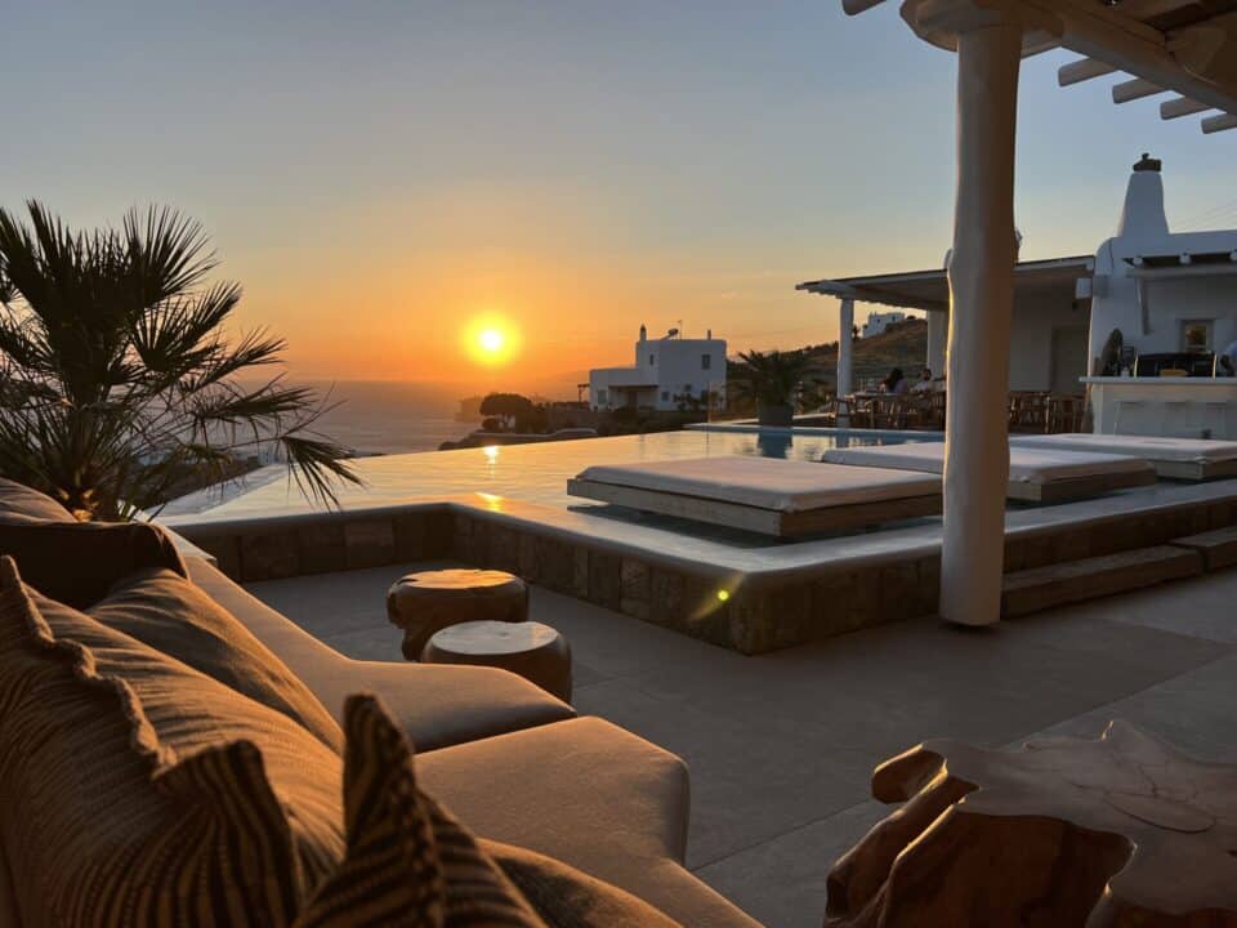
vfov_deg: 53.1
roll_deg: +0.2
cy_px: 464
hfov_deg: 67.3
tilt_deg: -5.2
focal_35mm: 26
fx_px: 929
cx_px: 618
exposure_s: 1/2404
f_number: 1.5
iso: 50
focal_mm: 5.7
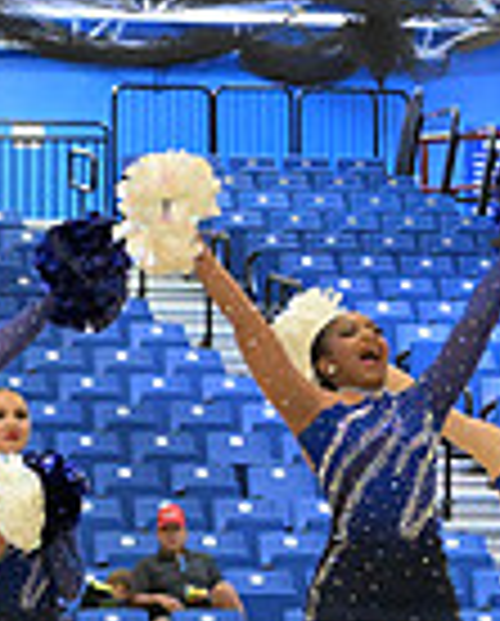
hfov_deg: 5.7
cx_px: -743
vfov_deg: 7.4
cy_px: 628
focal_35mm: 260
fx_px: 4794
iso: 10000
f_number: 2.8
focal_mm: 66
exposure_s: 1/1000
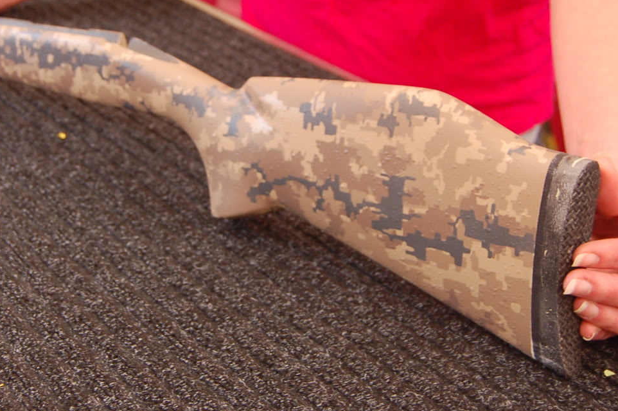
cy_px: 114
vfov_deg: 22.0
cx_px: 228
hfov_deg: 32.7
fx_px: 1046
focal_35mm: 61
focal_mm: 26
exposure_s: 1/20
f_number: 4.2
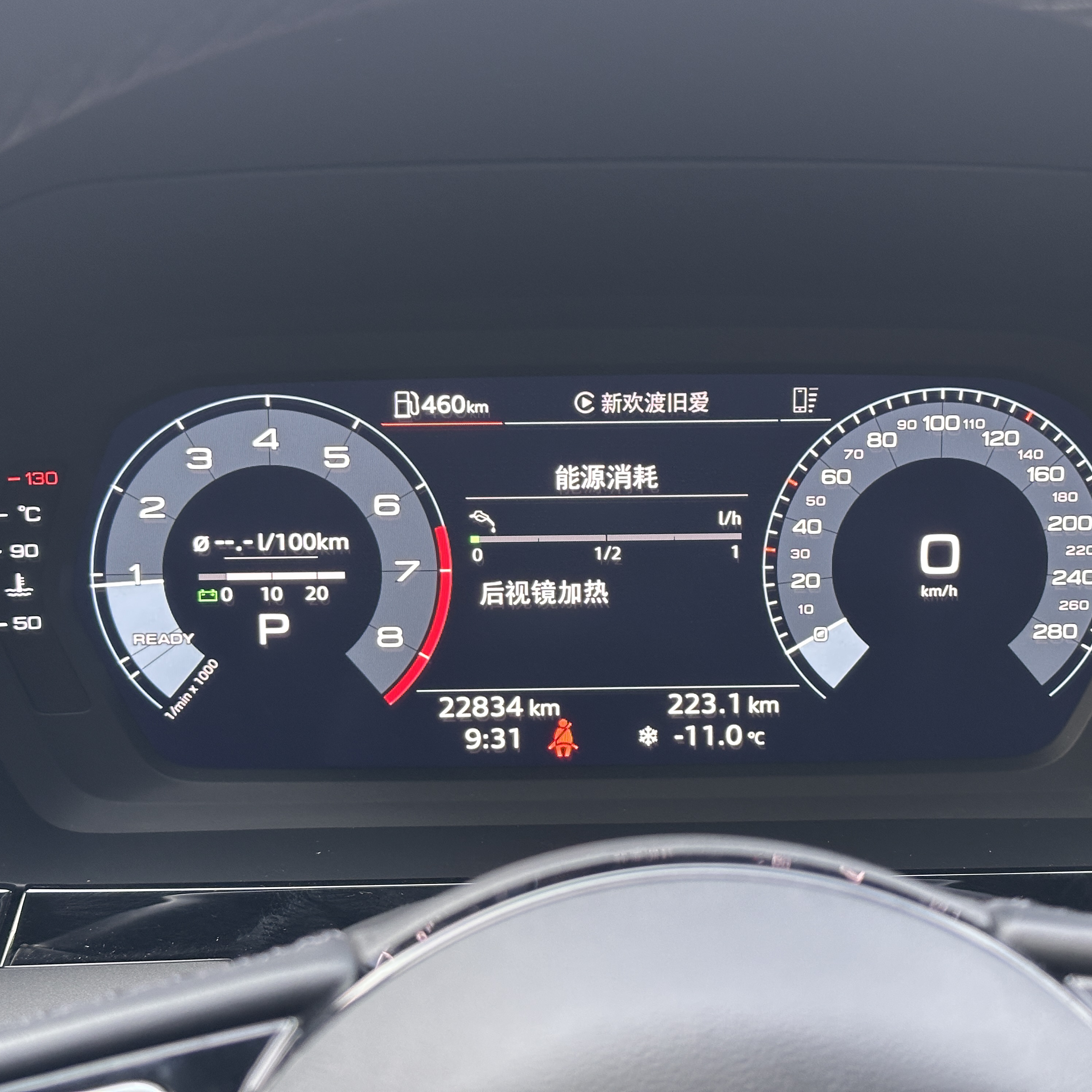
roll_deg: +0.0
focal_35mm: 57
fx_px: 2034
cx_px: 565
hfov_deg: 30.0
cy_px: 542
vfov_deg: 30.0
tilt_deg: -16.2
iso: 160
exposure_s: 1/49
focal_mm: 6.86
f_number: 1.78
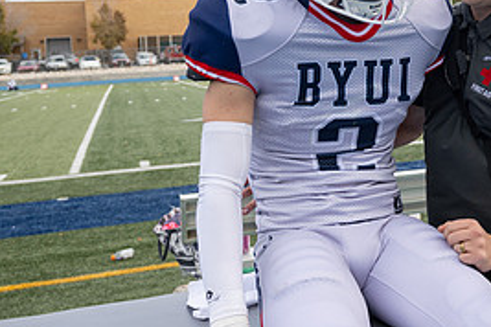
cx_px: 420
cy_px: 81
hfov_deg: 34.1
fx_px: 764
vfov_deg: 23.9
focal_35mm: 56
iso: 200
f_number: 4
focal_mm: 24
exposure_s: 1/500
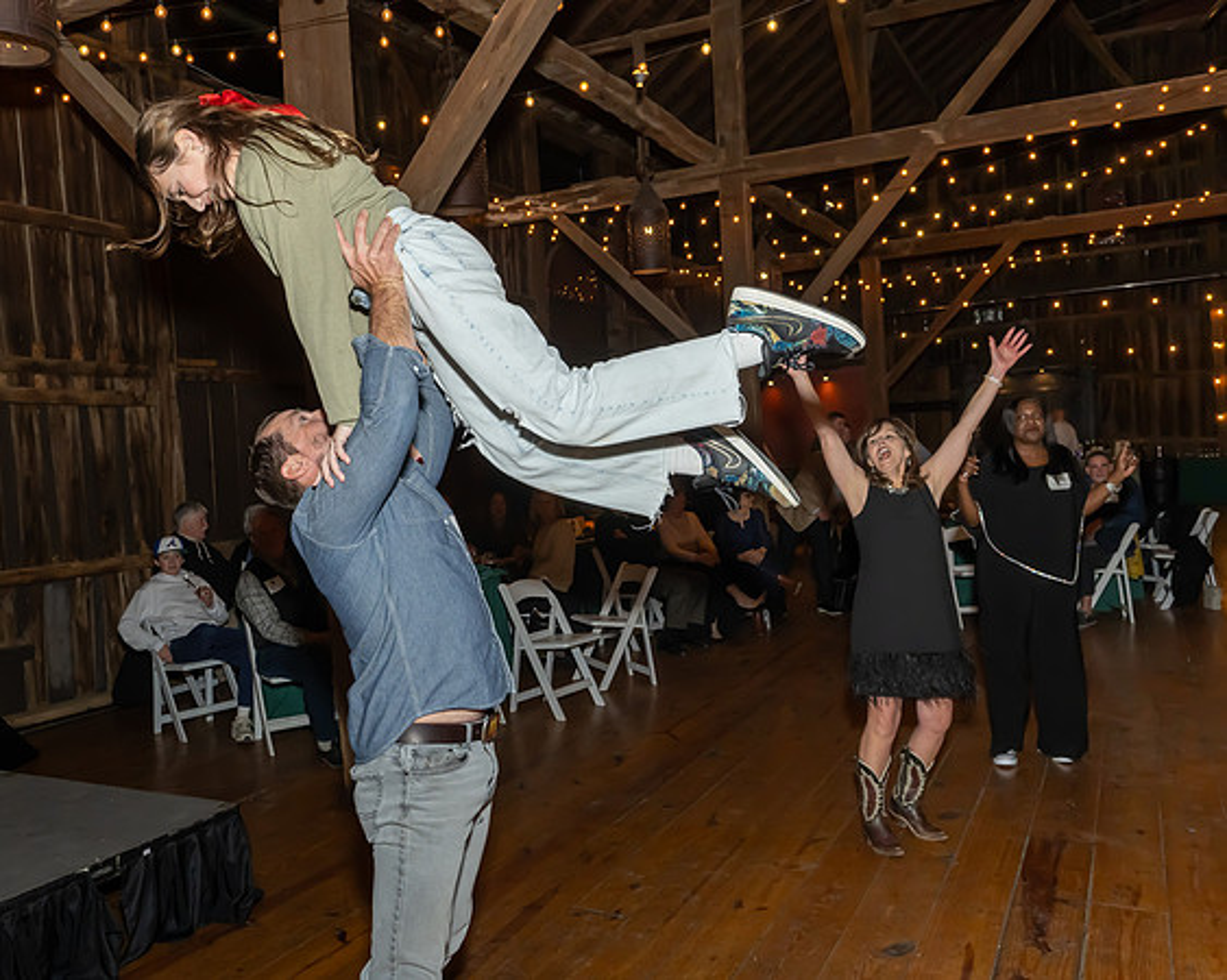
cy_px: 487
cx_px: 517
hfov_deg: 59.6
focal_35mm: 29
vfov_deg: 49.4
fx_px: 1065
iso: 640
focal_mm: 17
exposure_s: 1/250
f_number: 7.1
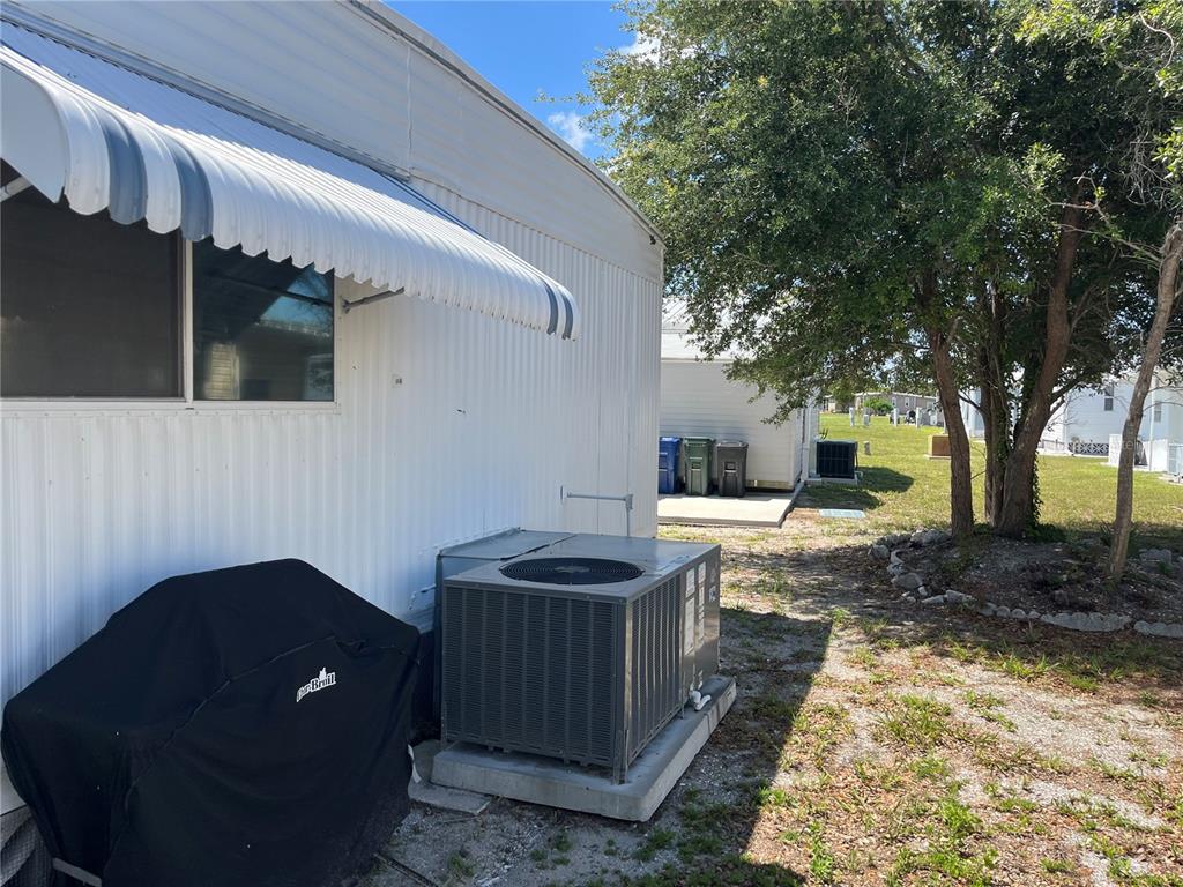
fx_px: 889
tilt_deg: -3.5
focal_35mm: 26
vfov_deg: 53.1
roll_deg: -3.2
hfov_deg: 67.3
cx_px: 592
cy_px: 444
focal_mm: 5.1
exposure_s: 1/1802
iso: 50
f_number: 1.6
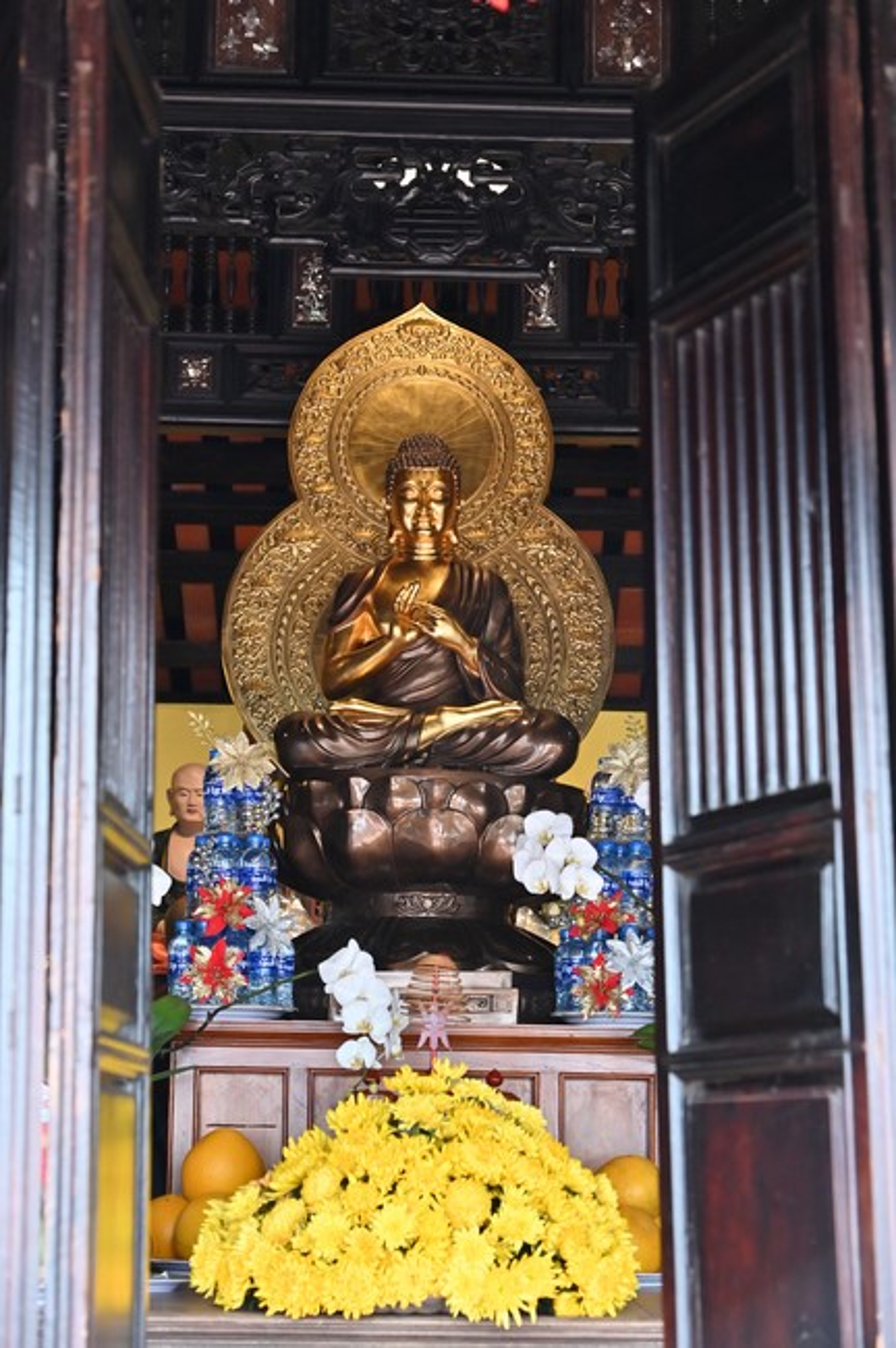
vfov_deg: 30.5
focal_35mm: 66
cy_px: 674
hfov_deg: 20.6
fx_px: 2469
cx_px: 448
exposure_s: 1/200
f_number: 5.6
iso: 2000
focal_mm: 66
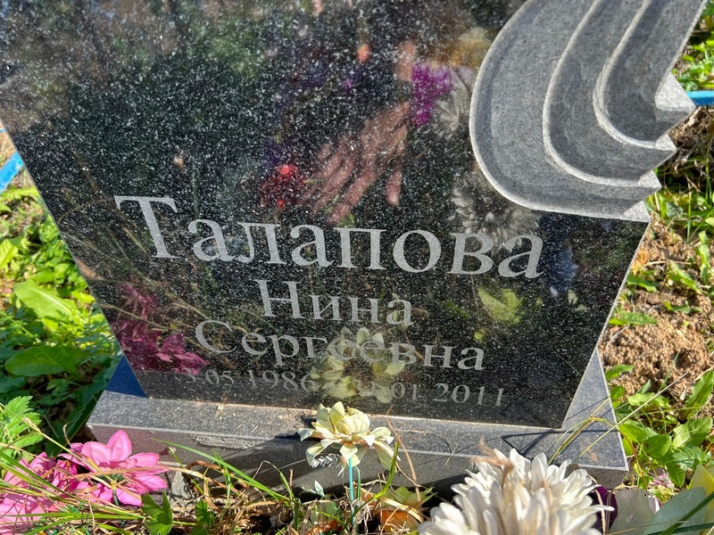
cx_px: 357
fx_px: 536
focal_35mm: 26
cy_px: 268
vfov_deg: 53.1
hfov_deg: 67.3
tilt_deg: -45.5
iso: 50
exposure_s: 1/643
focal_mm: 5.7
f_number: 1.5
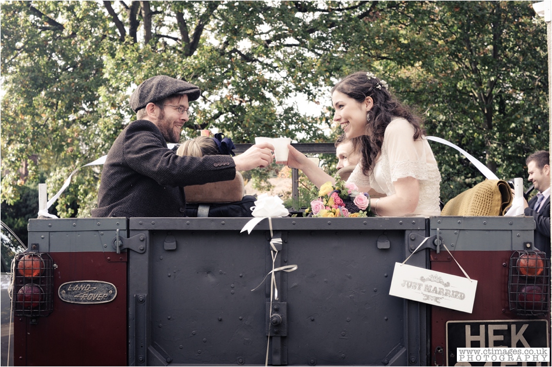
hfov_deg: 39.6
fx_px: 766
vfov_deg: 27.0
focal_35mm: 50
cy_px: 184
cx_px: 276
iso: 500
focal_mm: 50
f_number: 8
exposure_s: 1/200
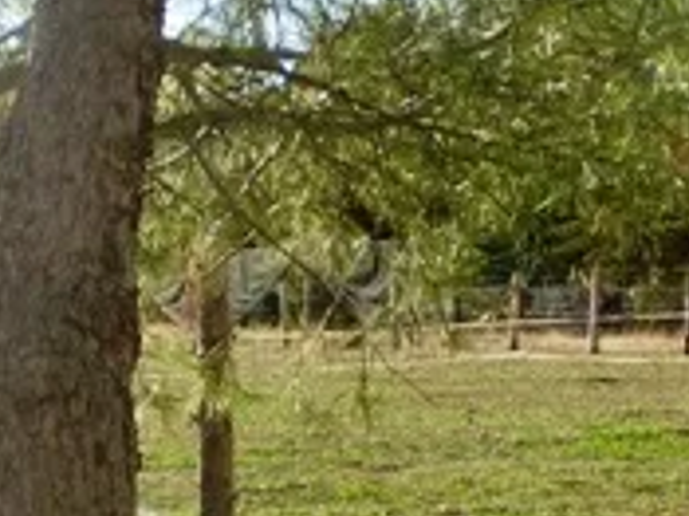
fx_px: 2546
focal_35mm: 128
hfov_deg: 15.4
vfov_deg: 11.6
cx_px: 500
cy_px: 331
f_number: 3.1
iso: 64
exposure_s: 1/500
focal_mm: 6.3
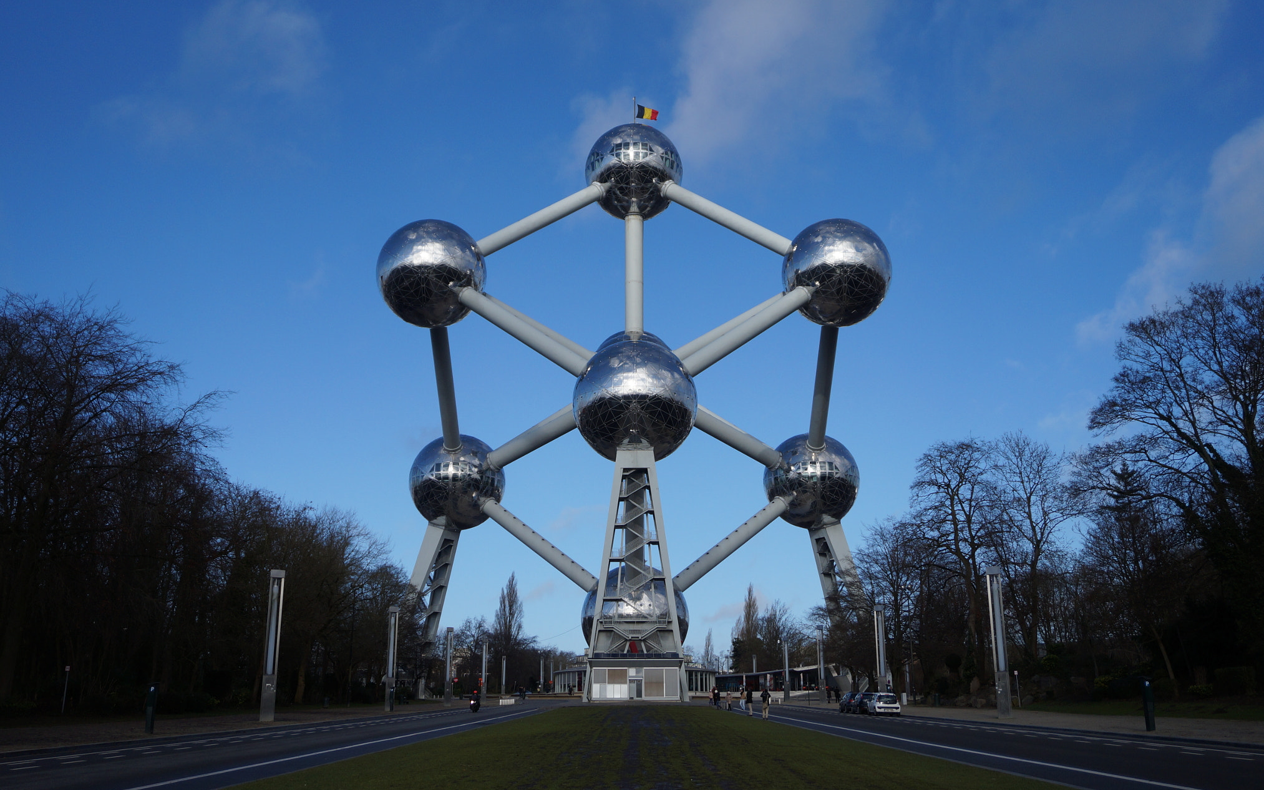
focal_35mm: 36
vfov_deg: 35.8
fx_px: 1223
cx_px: 634
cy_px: 388
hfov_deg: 54.6
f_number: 4.5
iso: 200
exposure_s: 1/3200
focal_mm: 23
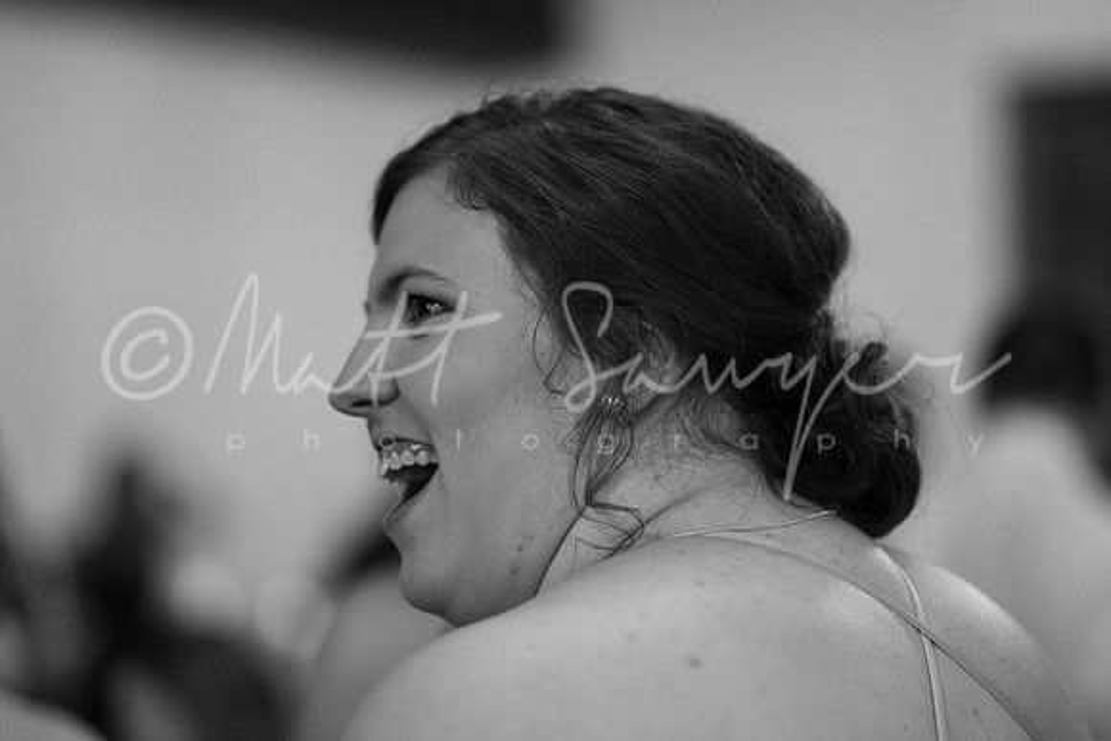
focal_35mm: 85
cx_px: 556
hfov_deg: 23.9
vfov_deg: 16.1
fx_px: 2624
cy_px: 370
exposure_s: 1/200
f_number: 1.8
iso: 1600
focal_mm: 85
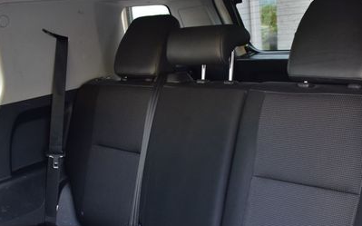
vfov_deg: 25.7
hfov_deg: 40.9
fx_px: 483
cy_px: 192
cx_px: 215
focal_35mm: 49
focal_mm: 20
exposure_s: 1/15
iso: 500
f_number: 6.3
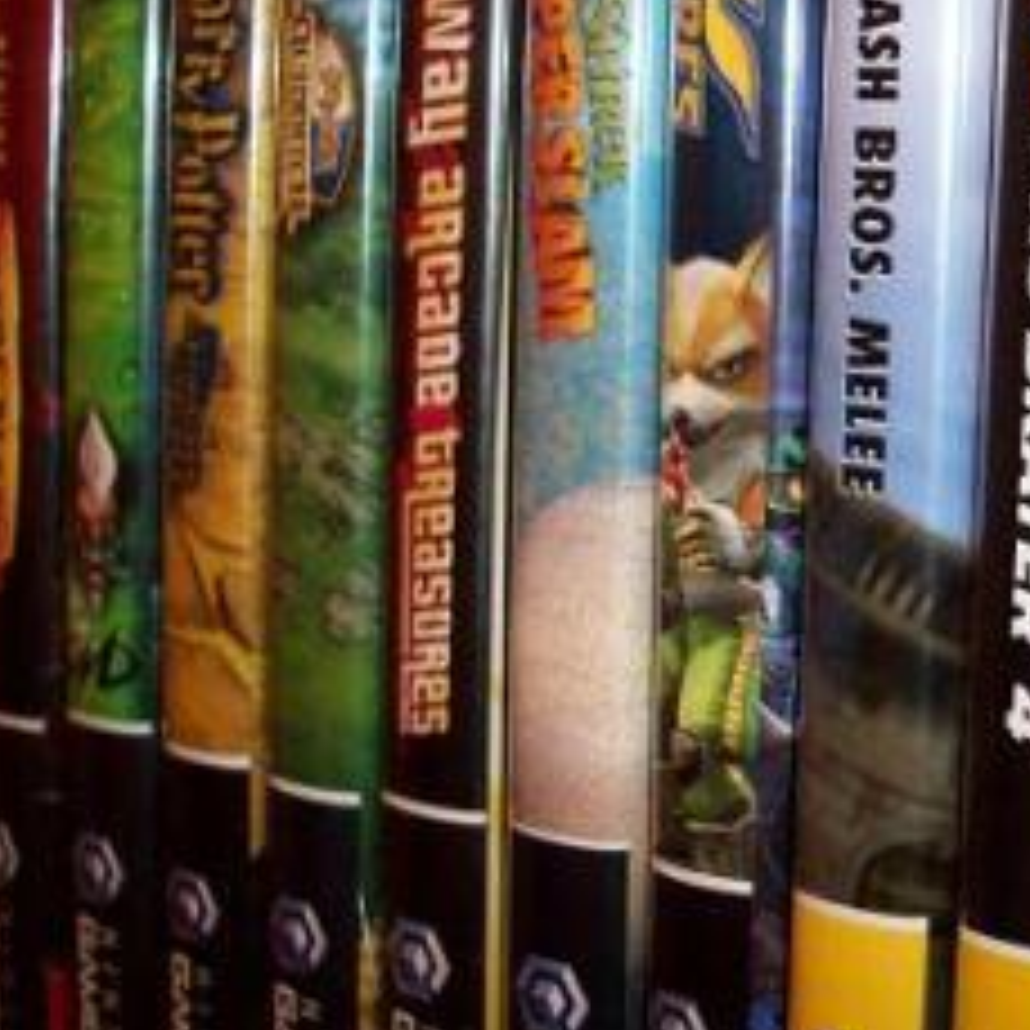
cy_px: 378
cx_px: 805
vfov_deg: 26.8
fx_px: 2154
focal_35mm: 64
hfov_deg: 26.4
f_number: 2.8
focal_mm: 6.2
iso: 160
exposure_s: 1/45
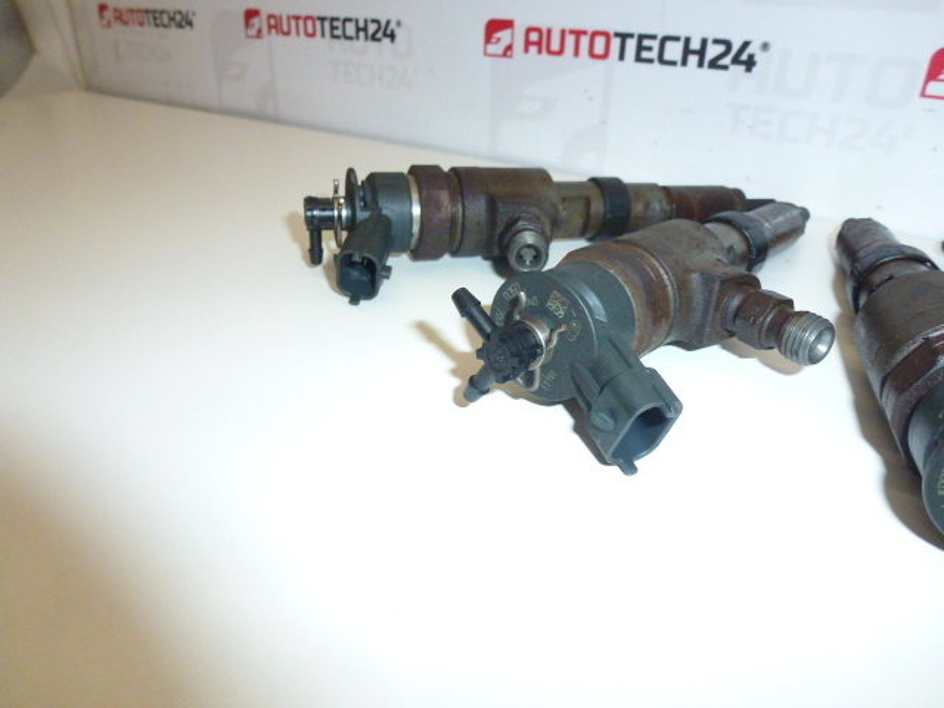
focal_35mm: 24
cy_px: 354
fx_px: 654
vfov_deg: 56.8
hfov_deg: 71.6
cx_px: 472
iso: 400
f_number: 3.3
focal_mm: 4.3
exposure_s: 1/500
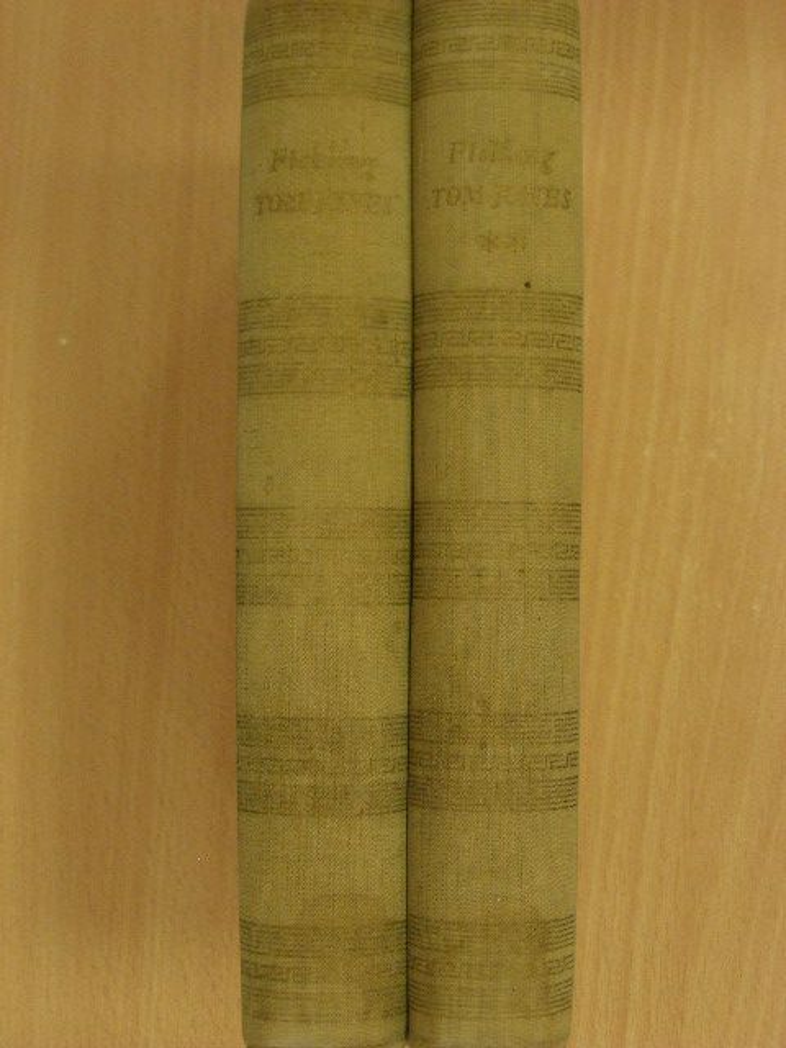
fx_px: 1605
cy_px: 524
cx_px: 393
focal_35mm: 53
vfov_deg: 36.2
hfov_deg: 27.5
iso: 200
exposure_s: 1/15.7
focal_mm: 8.8
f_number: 3.5
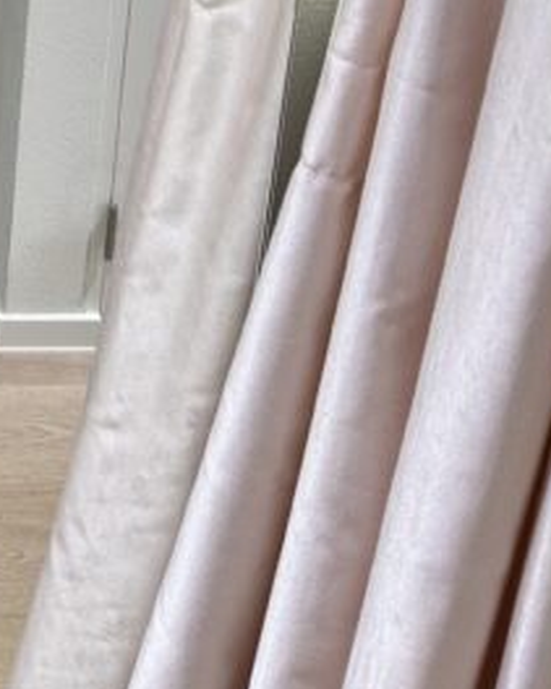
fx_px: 1448
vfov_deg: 23.1
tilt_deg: -15.5
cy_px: -256
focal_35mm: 71
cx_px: -175
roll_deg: -2.0
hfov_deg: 19.7
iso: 100
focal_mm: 6.86
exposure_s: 1/100
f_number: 1.78
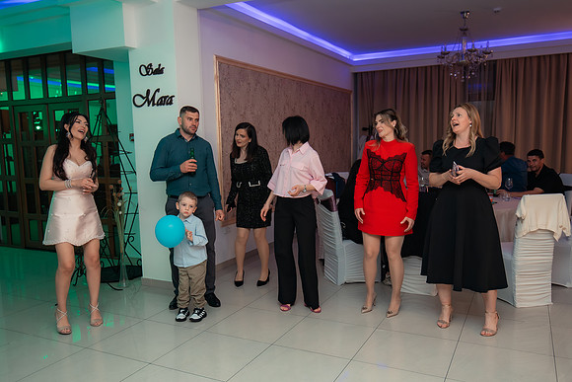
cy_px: 209
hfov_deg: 61.8
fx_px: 478
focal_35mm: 30
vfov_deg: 43.5
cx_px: 286
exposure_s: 1/200
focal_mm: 22
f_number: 2.8
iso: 1600
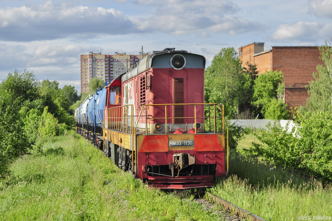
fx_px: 760
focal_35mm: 82
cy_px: 110
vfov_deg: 16.5
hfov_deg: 24.6
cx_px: 166
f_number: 9
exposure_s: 1/500
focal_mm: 55
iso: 250
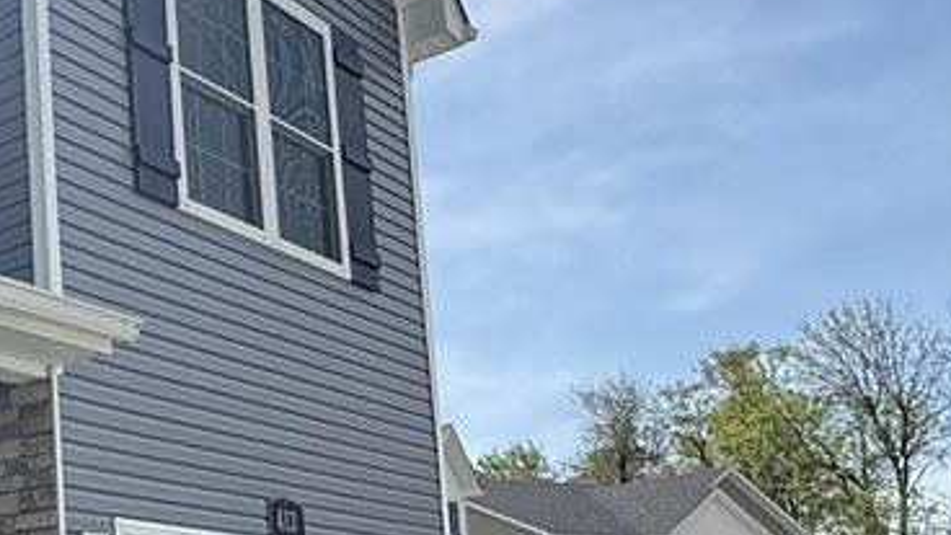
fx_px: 1336
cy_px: 538
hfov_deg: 31.3
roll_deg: +1.2
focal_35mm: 53
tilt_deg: +8.7
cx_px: -253
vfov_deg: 21.8
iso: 64
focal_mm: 2.22
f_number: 2.2
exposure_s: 1/1431
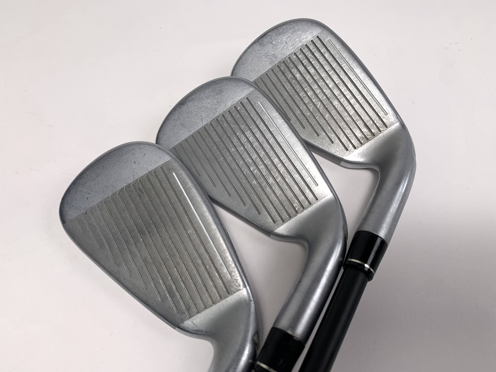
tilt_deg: -56.8
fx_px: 373
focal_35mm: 26
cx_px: 248
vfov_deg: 53.1
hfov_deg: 67.3
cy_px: 186
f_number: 1.8
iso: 25
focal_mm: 4.25
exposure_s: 1/293
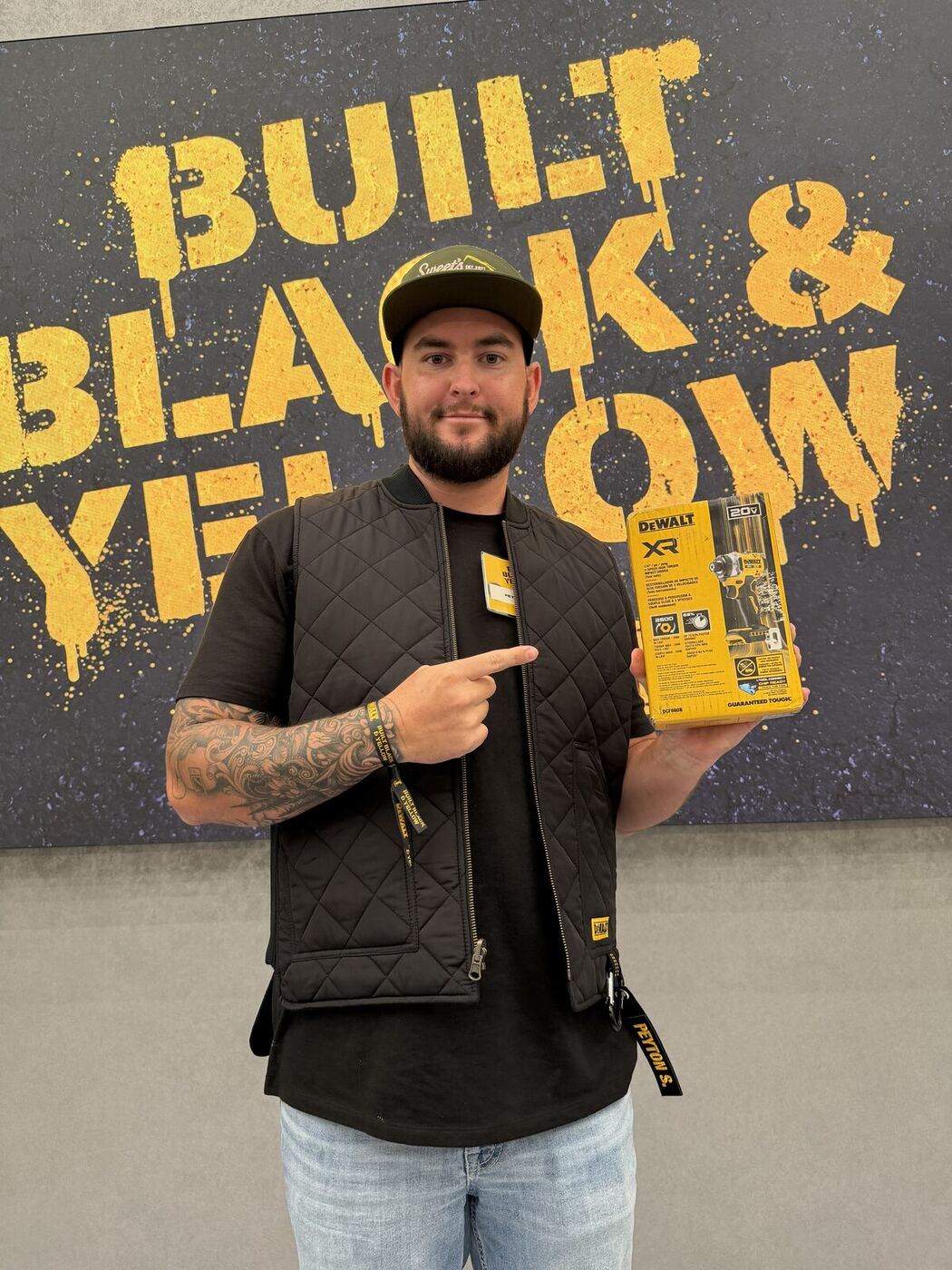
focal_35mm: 24
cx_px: 476
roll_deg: +2.3
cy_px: 635
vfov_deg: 71.6
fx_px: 880
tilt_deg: +6.5
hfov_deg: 56.8
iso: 250
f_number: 1.78
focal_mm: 6.76
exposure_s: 1/60
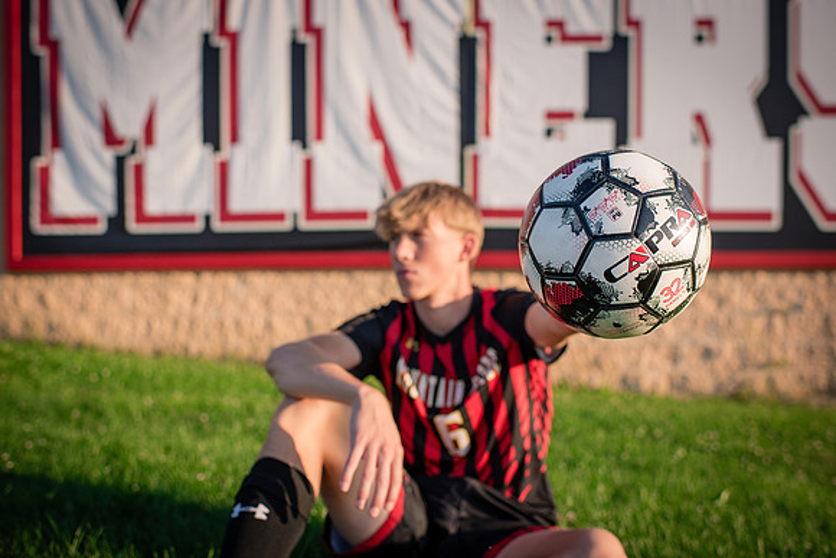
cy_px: 279
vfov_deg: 37.9
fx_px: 813
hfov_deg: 54.4
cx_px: 418
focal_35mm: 35
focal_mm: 35
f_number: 2.8
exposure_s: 1/2500
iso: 320
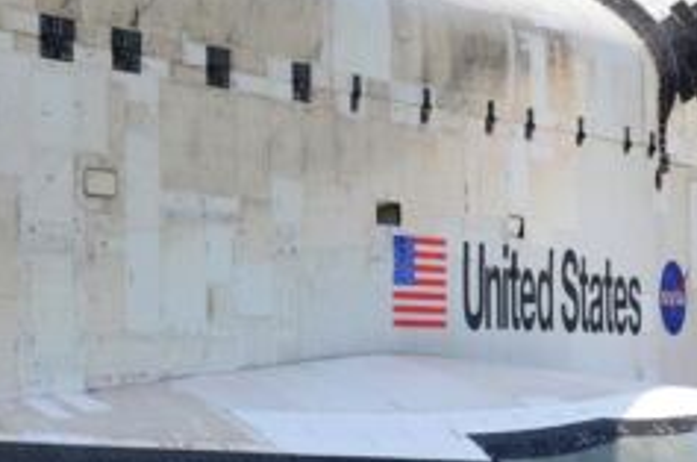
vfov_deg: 6.2
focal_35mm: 222
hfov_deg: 9.3
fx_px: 4296
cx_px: 159
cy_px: 275
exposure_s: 1/400
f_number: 10
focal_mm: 55
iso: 200
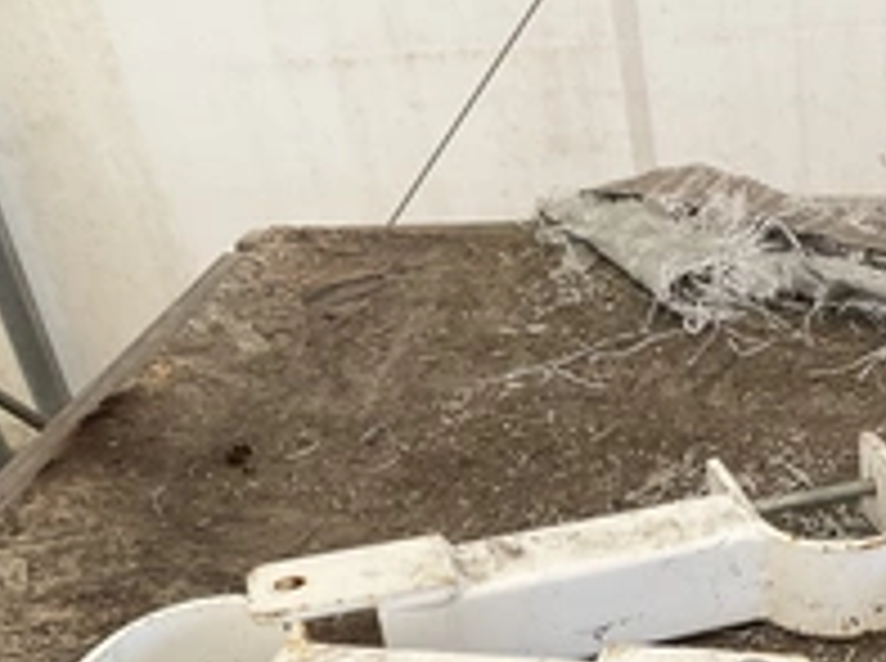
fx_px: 1507
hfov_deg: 31.3
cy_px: 657
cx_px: 787
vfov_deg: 23.7
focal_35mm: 59
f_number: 1.8
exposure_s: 1/150
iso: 20
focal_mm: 3
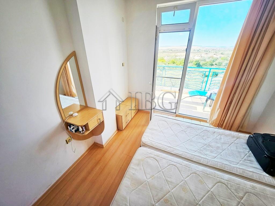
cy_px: 103
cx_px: 138
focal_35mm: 13
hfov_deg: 106.2
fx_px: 103
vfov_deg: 89.9
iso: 32
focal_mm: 1.7
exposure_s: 1/170
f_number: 2.2
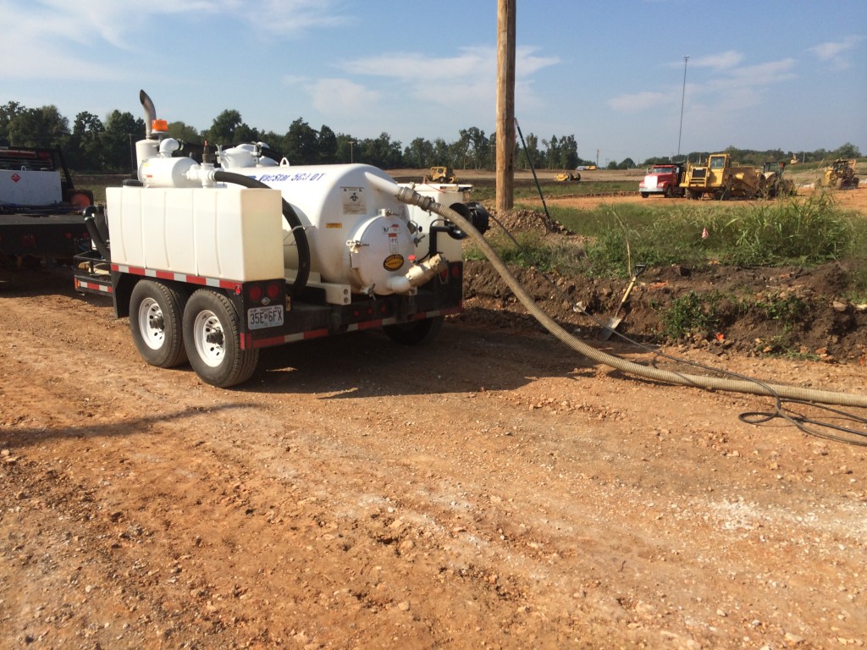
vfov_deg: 46.8
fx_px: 751
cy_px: 325
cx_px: 434
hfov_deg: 60.0
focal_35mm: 30
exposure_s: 1/2564
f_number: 2.2
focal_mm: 4.12
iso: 32
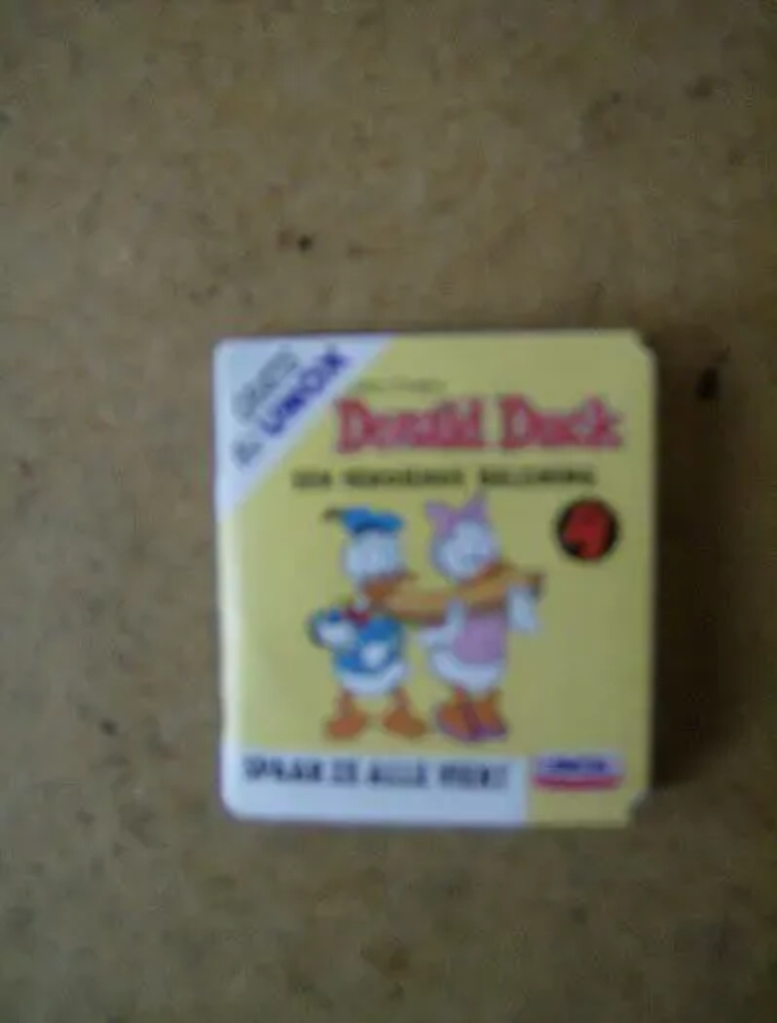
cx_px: 388
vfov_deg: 51.1
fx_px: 1068
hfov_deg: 40.0
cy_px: 512
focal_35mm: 36
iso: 100
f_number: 2.8
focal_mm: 6
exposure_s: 1/134
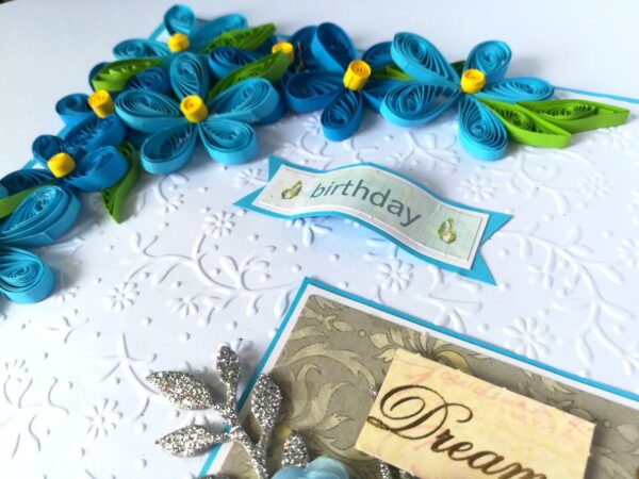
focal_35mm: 26
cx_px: 320
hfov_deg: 67.3
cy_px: 240
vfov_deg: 53.1
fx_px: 480
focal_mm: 3.83
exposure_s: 1/60
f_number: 2.2
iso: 50
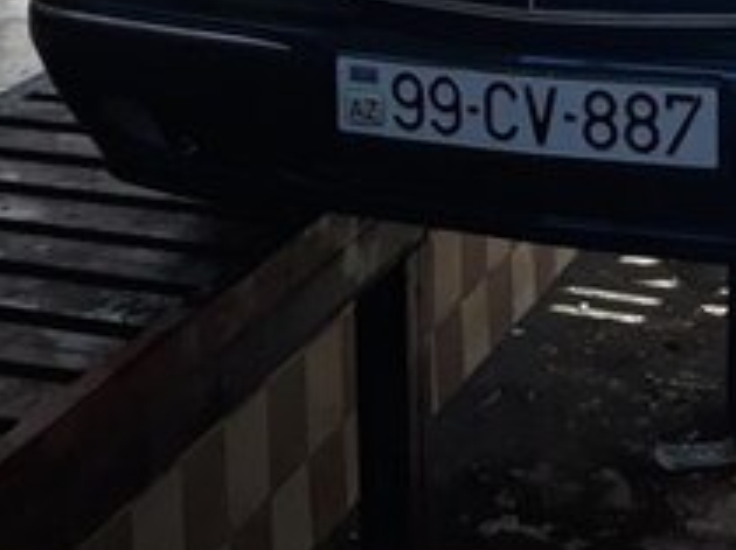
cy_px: -215
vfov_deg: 16.2
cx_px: 648
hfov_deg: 22.5
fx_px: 1805
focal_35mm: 85
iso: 40
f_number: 1.7
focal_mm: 3.71
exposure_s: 1/100
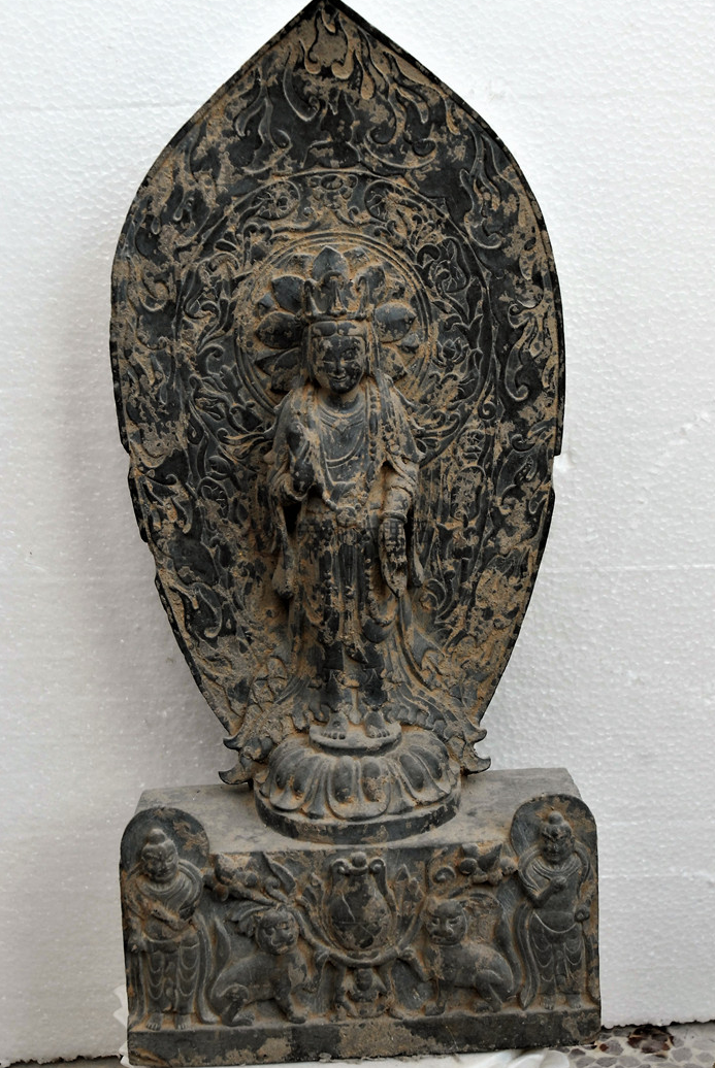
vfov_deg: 33.1
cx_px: 337
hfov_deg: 22.5
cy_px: 535
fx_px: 1800
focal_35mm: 61
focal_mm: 35
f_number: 8
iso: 560
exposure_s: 1/100
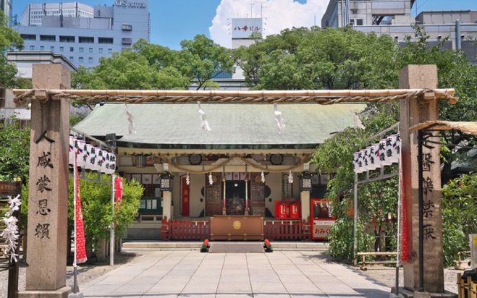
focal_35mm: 30
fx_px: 390
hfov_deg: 62.9
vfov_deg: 41.8
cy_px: 159
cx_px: 235
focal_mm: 29
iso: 125
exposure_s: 1/320
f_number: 10
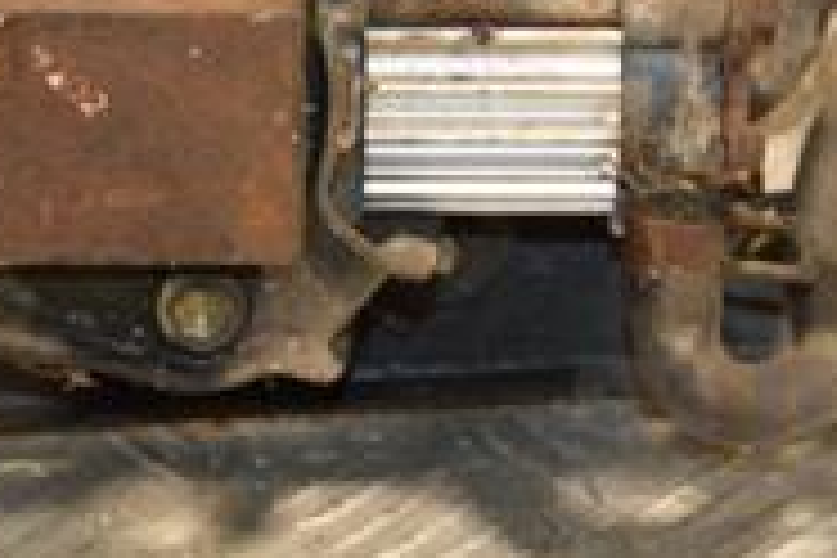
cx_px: 490
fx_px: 5859
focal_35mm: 252
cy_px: -171
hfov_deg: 8.2
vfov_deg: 5.4
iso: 800
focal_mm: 52
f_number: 5
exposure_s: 1/100
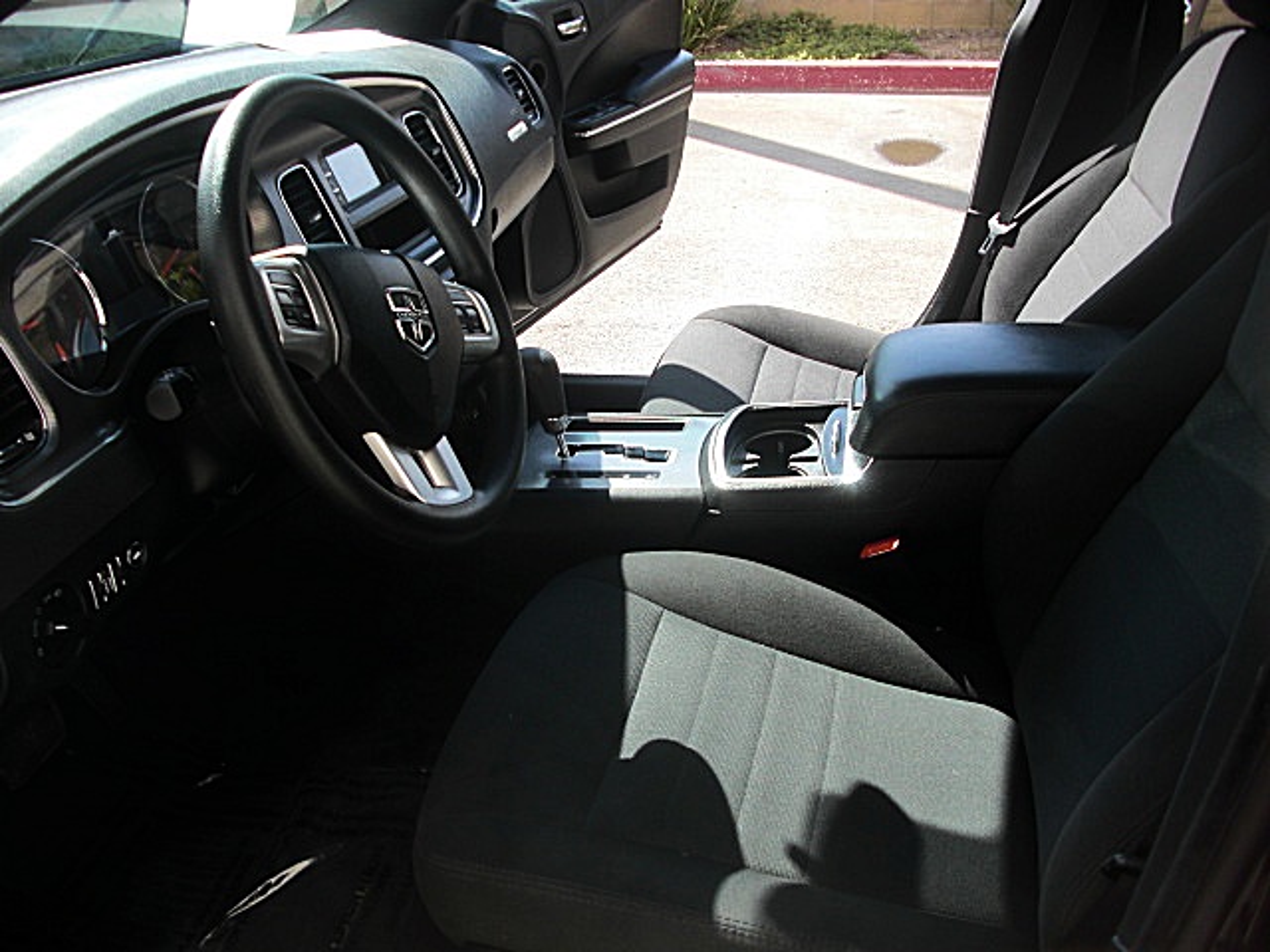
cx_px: 635
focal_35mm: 36
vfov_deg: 39.7
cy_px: 476
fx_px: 1321
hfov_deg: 51.4
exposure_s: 1/250
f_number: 2.8
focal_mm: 6.3
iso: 50
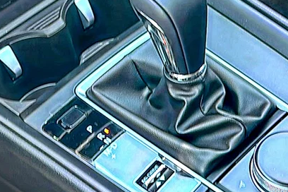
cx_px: 194
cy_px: 105
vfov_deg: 20.6
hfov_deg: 30.3
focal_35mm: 66
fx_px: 528
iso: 50
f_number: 1.78
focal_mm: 6.86
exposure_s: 1/47
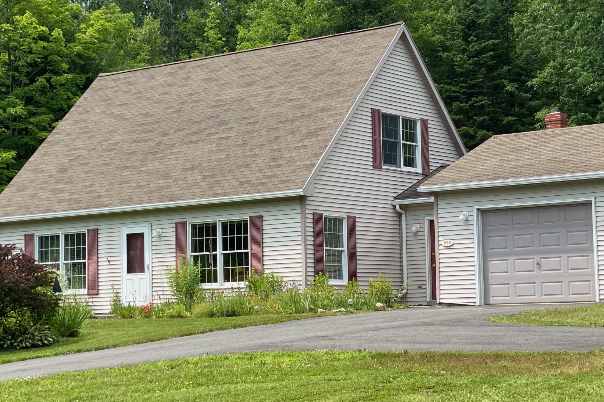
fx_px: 1342
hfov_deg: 25.4
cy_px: 215
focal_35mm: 80
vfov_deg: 17.1
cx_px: 303
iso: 20
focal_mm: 6
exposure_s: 1/813
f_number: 2
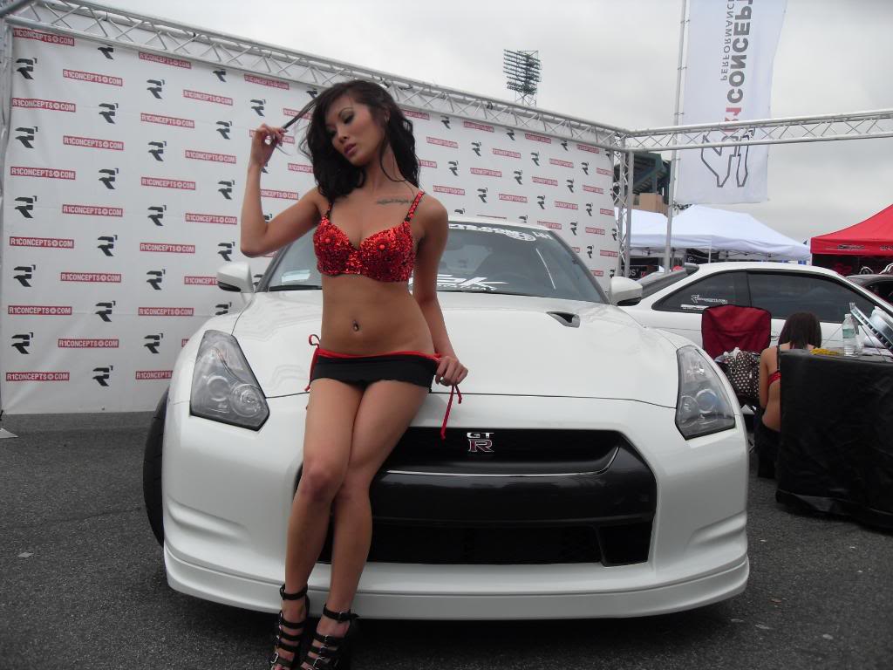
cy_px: 335
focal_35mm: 34
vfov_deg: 41.8
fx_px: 877
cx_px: 446
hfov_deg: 54.0
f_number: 7
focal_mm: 6.3
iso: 80
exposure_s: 1/350
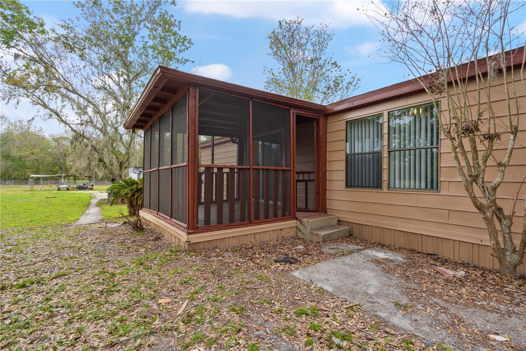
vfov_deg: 73.7
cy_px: 176
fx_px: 234
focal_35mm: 16
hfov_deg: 96.7
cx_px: 263
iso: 125
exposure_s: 1/13
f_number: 8
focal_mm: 16
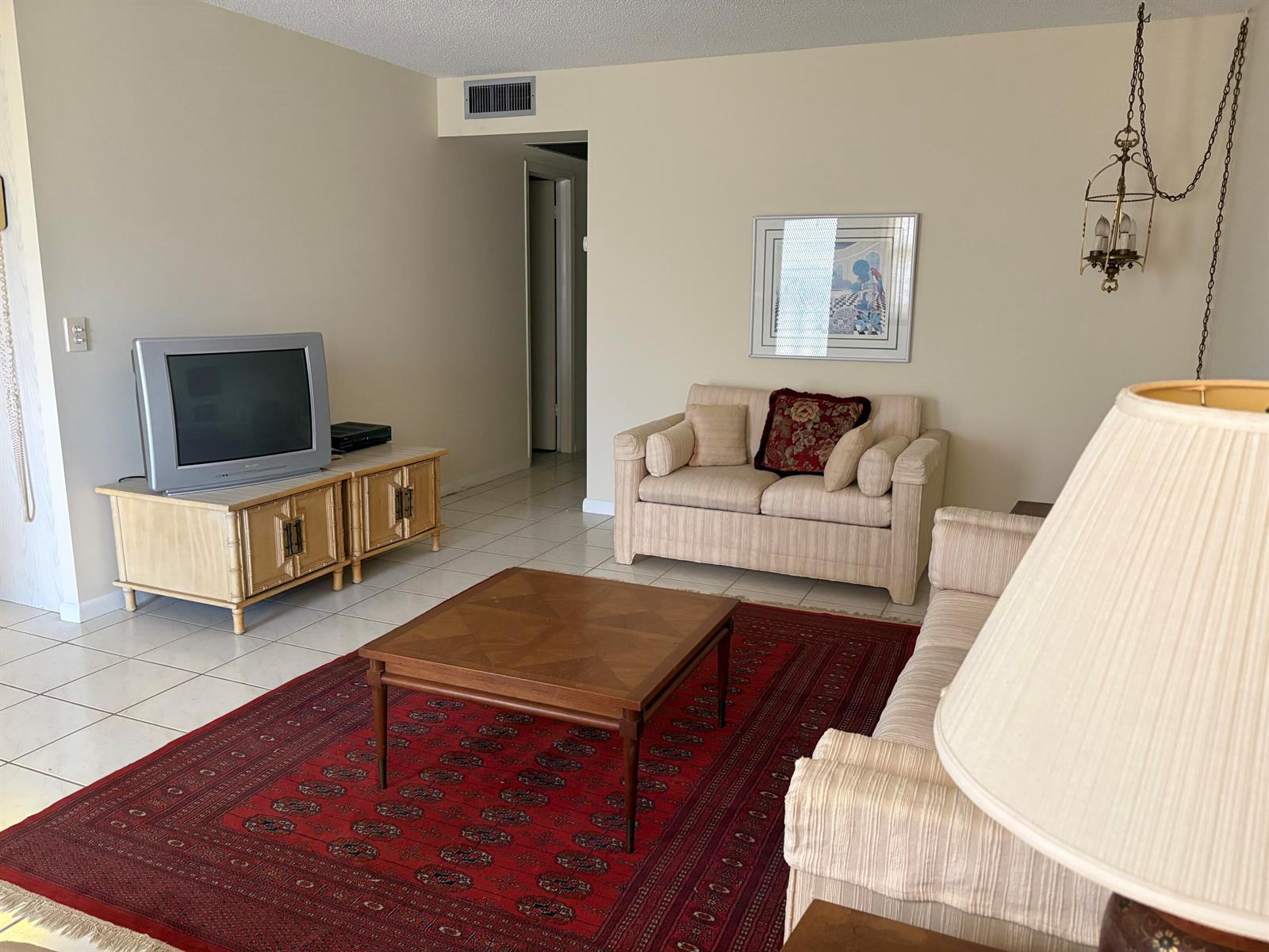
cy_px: 476
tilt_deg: -11.7
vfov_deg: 53.1
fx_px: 953
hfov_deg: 67.3
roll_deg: -0.1
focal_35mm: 26
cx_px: 634
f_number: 1.6
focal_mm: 5.96
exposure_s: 1/60
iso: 320
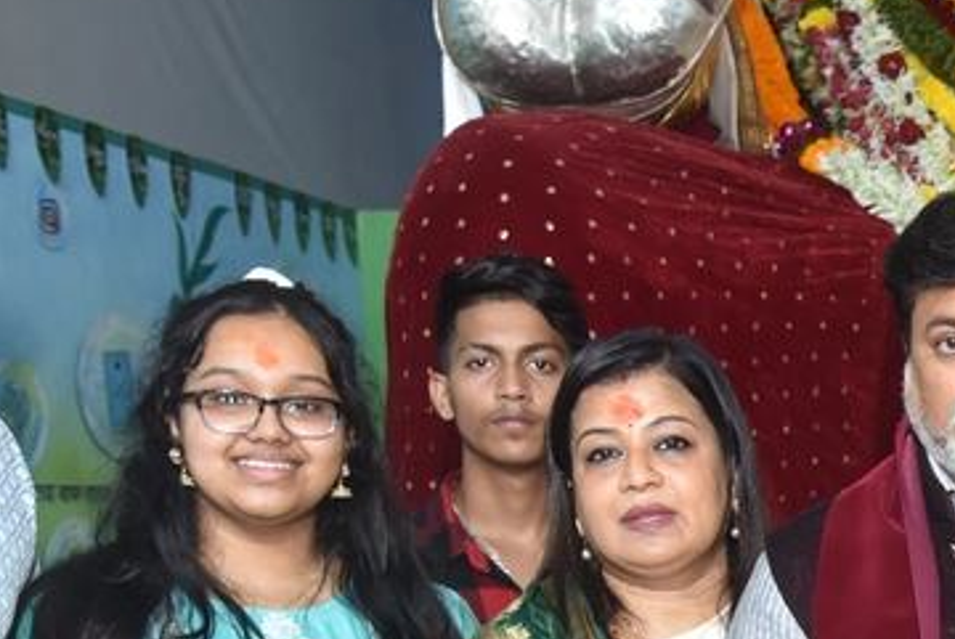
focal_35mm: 86
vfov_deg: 15.3
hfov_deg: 21.6
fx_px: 2284
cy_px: 803
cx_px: 1191
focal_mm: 31
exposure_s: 1/125
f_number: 5.6
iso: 1000
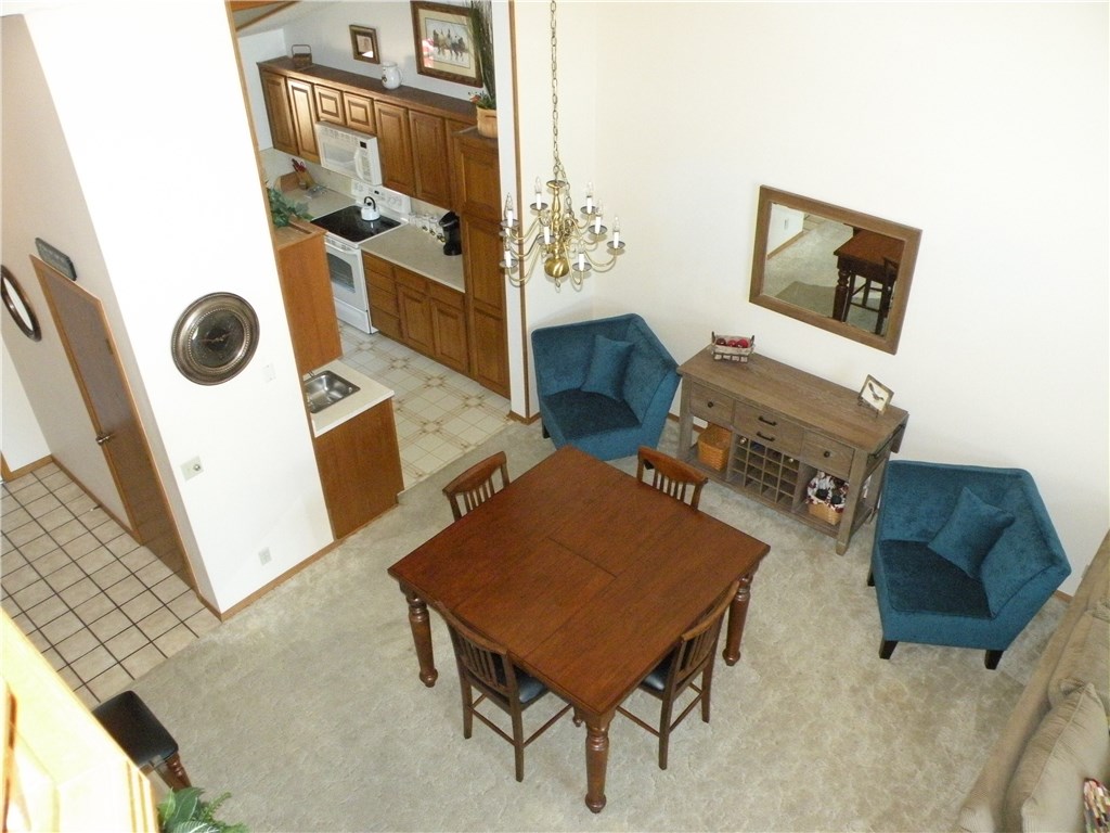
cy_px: 416
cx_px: 555
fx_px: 866
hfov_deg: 65.3
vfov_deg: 51.4
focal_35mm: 27
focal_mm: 4.7
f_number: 3.5
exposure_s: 1/60
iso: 492
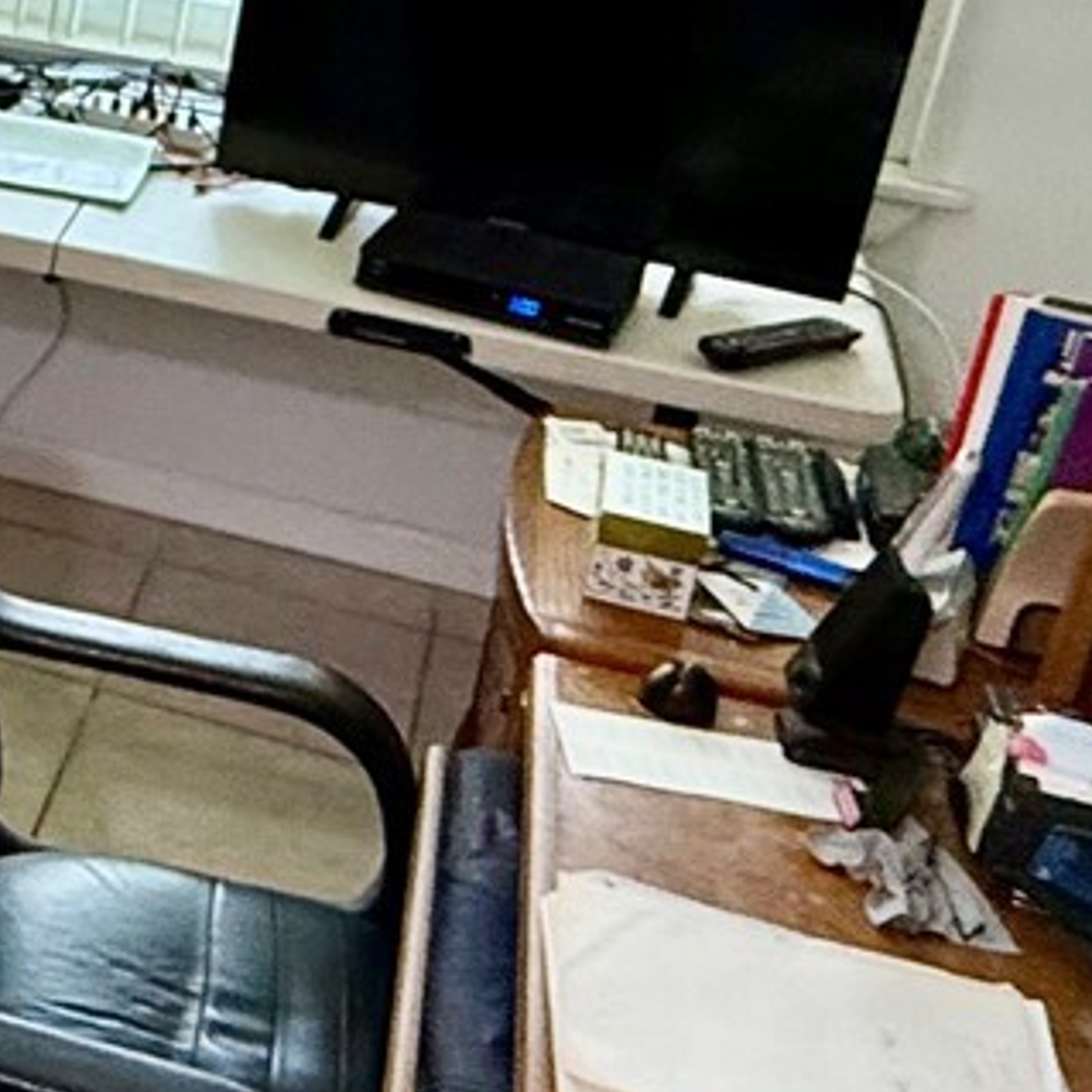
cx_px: -568
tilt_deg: -19.0
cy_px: 171
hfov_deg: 22.5
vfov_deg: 27.0
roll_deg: -2.3
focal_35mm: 62
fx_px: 2213
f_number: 2.2
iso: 200
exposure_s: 1/60
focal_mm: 2.22
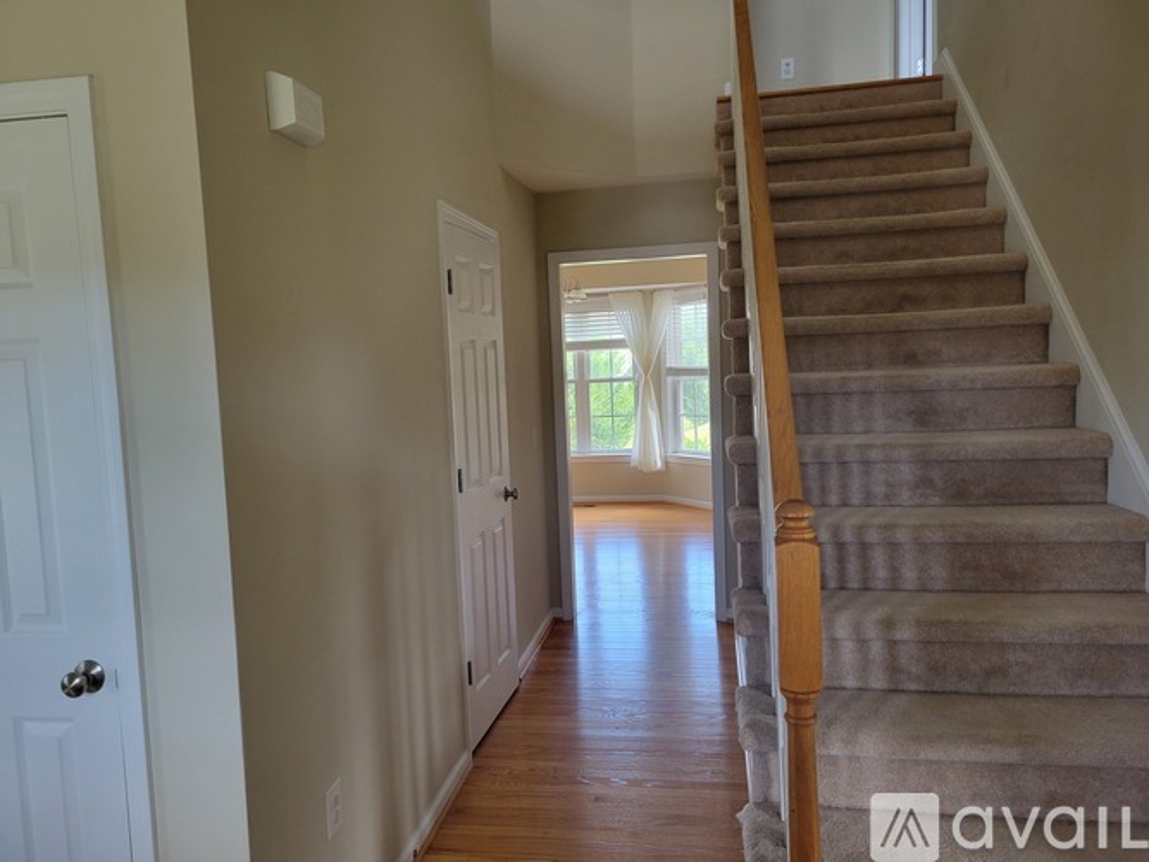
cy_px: 431
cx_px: 574
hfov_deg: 67.3
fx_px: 863
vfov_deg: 53.0
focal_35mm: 26
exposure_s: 1/120
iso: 200
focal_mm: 5.4
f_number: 1.8
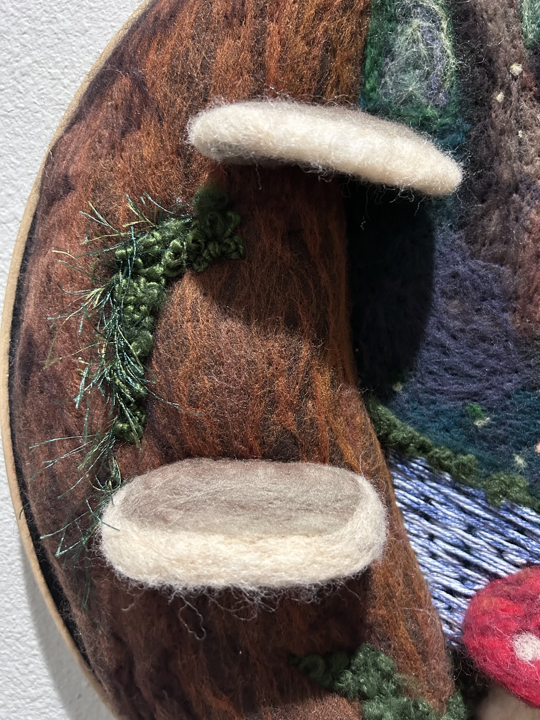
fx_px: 541
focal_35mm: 26
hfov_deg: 53.1
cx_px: 270
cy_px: 360
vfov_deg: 67.3
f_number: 1.5
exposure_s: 1/40
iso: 500
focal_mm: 5.7
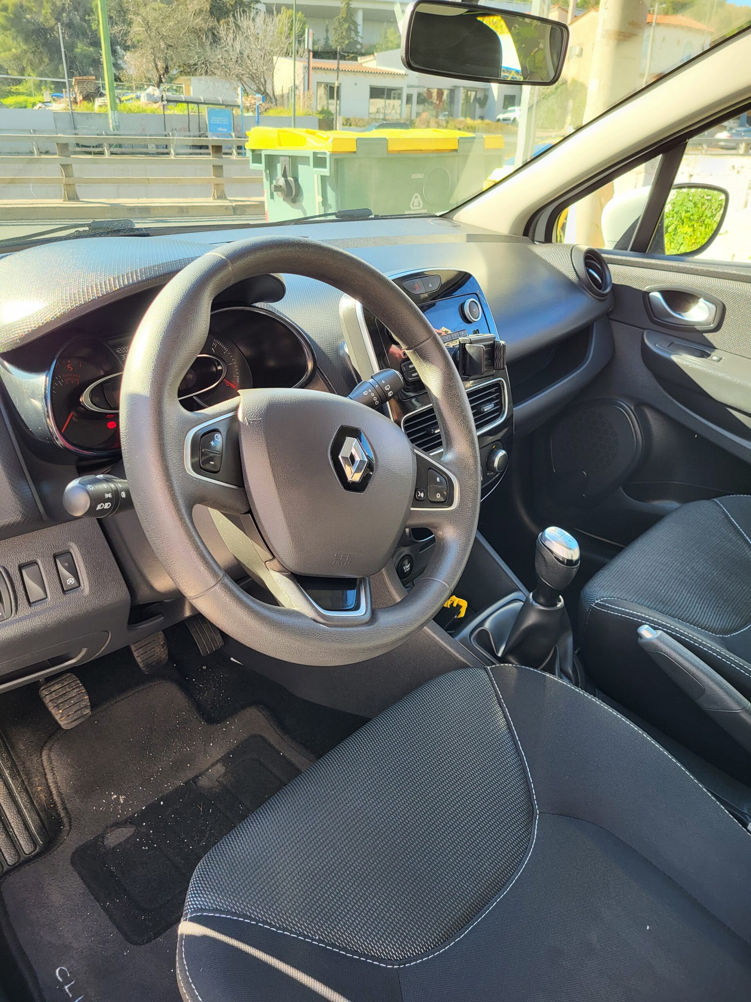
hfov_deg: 53.1
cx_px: 376
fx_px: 752
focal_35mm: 26
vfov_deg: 67.3
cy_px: 501
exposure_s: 1/104
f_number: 1.8
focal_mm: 5.4
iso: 40
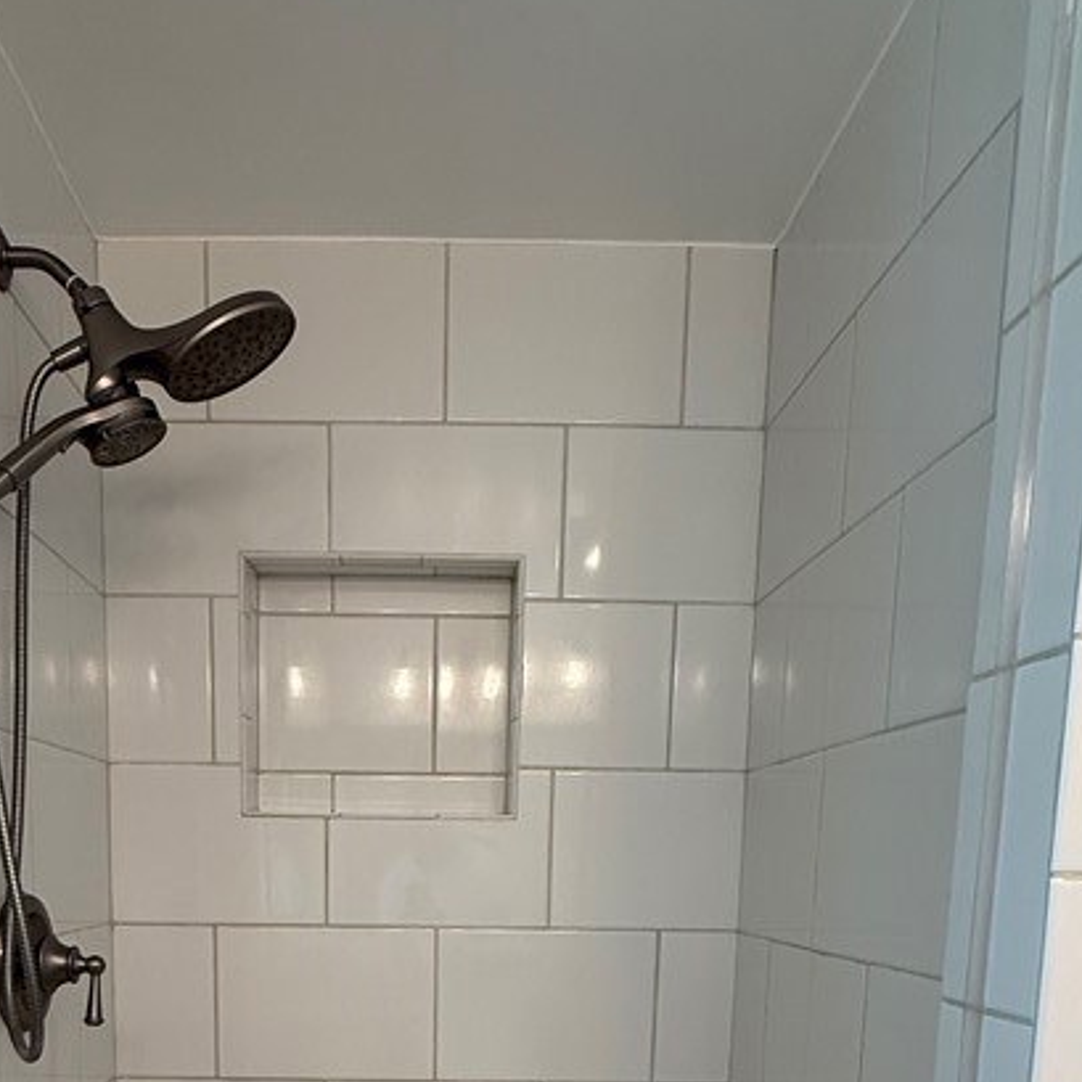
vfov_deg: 46.1
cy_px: 1021
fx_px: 1096
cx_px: 426
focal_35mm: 31
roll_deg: -1.9
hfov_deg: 52.1
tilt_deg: -7.4
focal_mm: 2.22
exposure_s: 1/120
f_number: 2.2
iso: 125
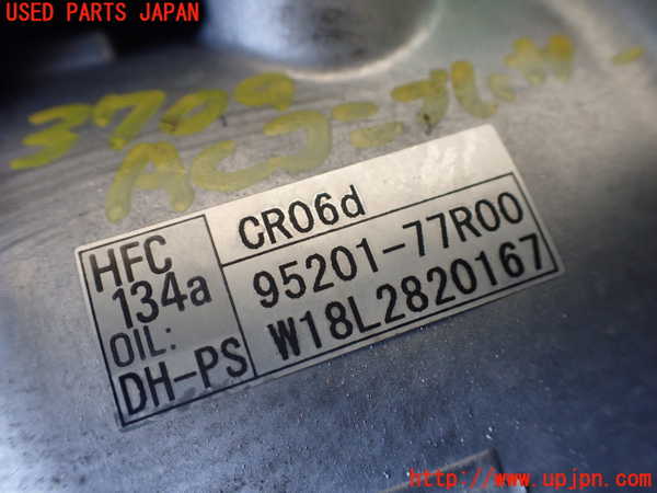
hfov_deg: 60.0
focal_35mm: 30
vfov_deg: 46.8
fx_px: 569
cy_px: 246
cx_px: 328
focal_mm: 5.4
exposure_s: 1/125
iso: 640
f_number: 2.3
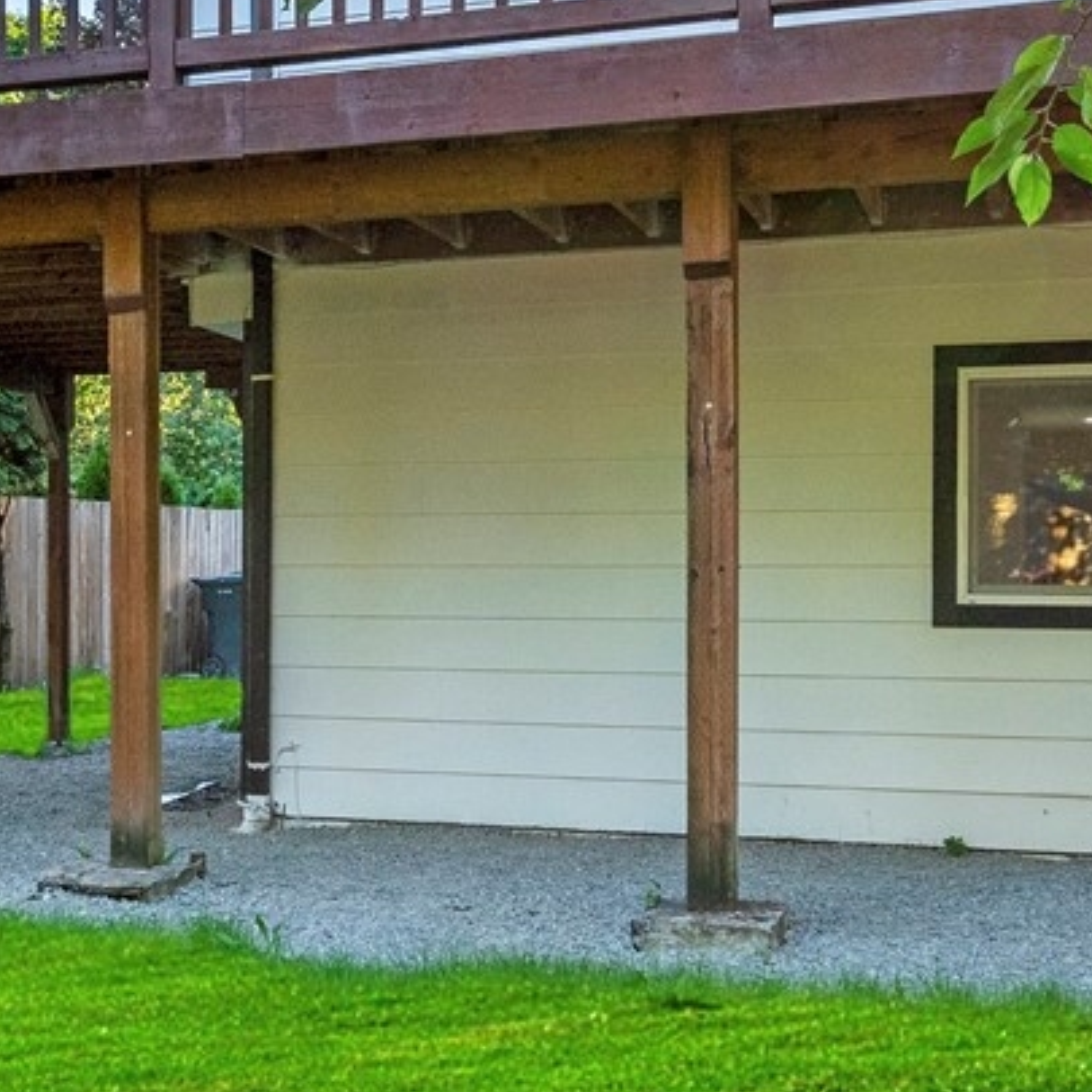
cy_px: 619
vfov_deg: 30.0
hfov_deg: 28.7
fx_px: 2034
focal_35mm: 57
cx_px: 74
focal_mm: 16
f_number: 5.6
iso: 640
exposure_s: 1/100
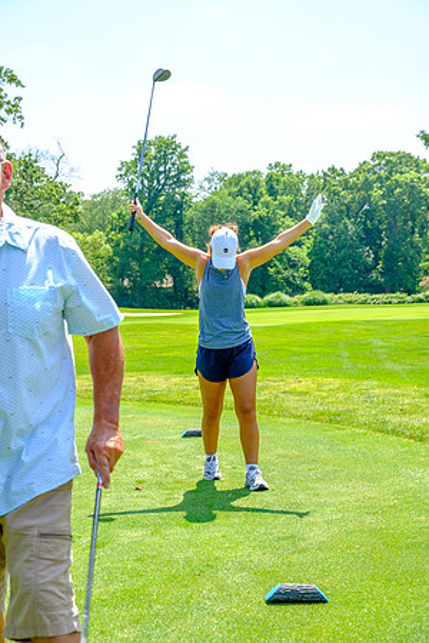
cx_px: 214
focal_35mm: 54
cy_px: 322
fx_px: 965
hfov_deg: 25.1
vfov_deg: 36.9
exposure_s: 1/320
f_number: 5
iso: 200
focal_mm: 35.8
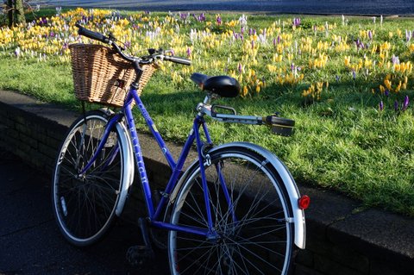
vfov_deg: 25.7
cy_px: 138
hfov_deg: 37.9
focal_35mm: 52
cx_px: 207
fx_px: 603
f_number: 11
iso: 200
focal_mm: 35
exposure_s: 1/60
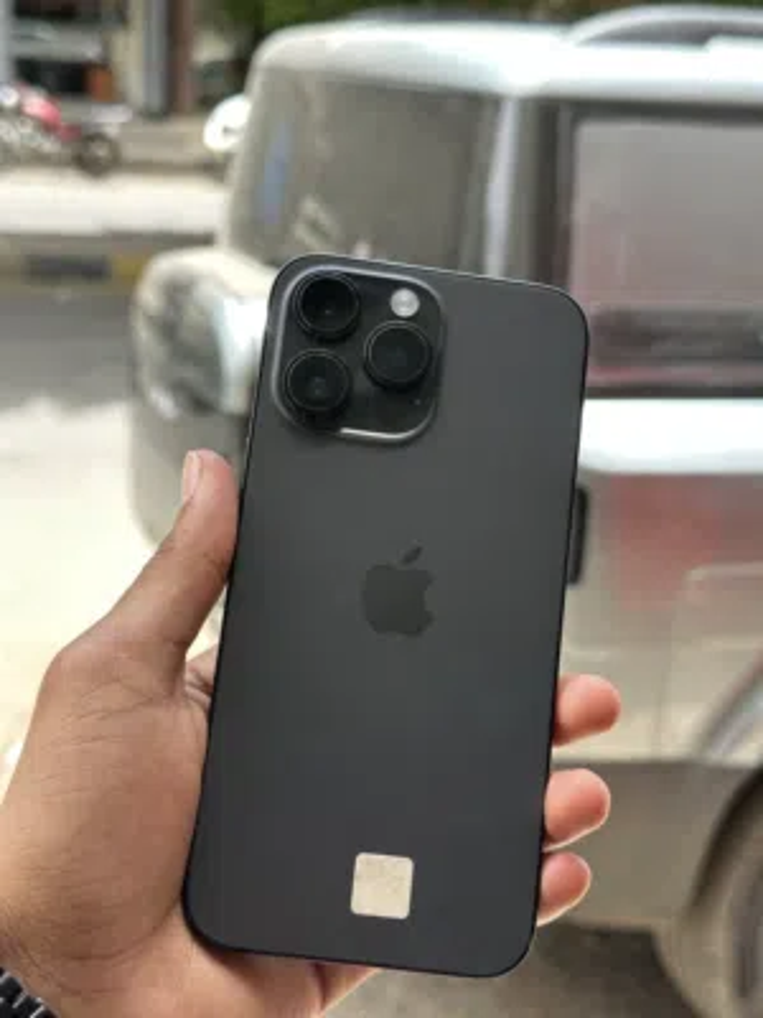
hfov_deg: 30.3
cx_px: 382
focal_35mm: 48
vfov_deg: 39.7
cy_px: 509
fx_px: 1411
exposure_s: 1/197
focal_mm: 6.86
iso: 64
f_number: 1.78
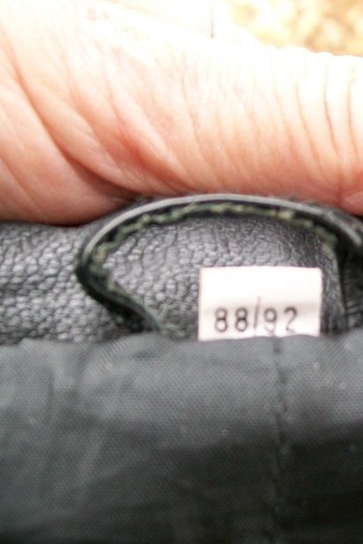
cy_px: 274
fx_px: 861
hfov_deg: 23.6
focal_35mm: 57
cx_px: 257
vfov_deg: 35.0
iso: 160
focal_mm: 6.1
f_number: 2.7
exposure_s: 1/40
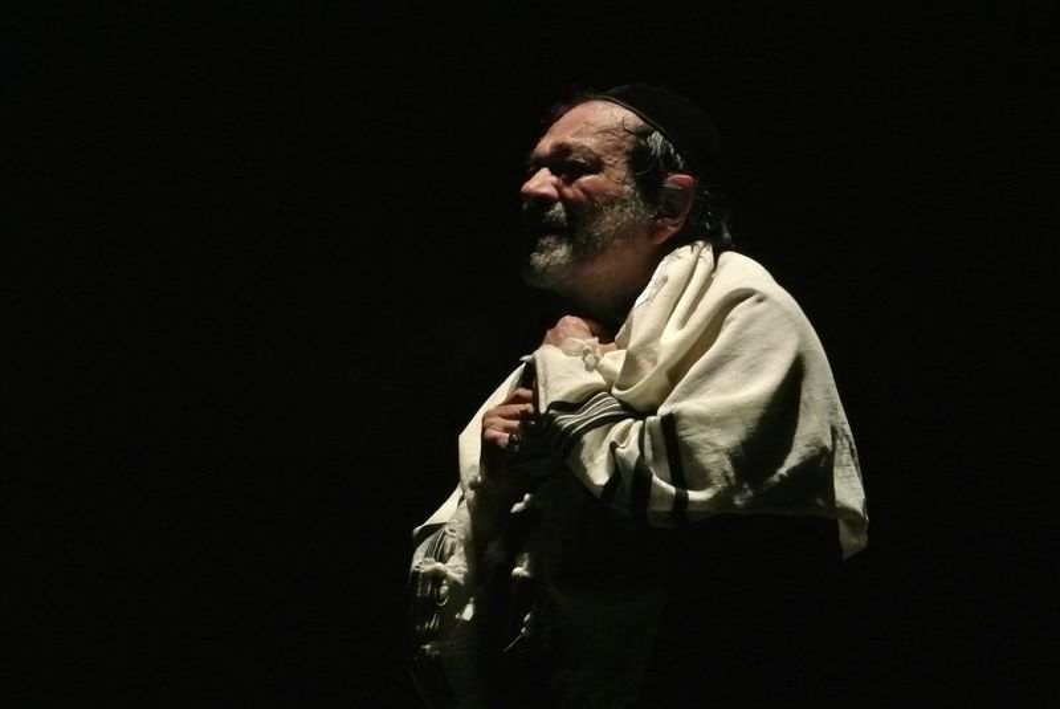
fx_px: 7132
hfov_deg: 8.5
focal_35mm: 242
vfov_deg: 5.7
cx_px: 530
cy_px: 354
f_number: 6.3
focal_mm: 89.9
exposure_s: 1/80
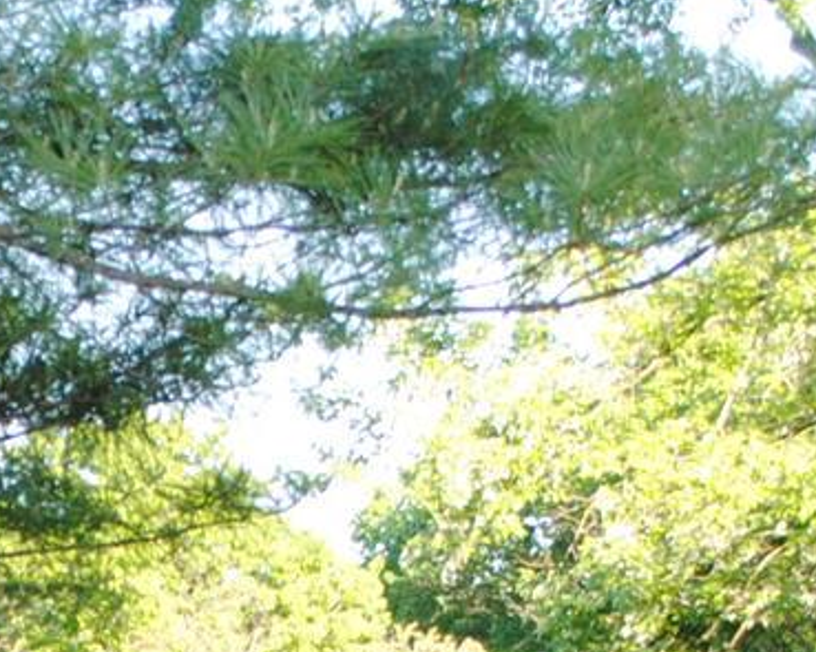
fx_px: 3404
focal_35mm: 141
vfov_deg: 10.5
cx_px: -135
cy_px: 1072
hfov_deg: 13.3
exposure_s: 1/125
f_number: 3.5
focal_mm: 18
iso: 180
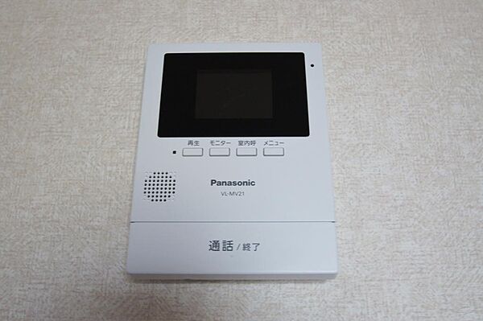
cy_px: 160
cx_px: 242
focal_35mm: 30
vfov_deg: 43.5
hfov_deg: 62.0
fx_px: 402
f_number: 4.5
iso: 250
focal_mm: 20
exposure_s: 1/40
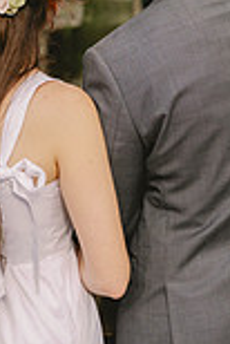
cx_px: 92
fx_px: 1119
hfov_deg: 11.7
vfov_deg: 17.3
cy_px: 49
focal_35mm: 117
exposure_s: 1/3200
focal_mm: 40
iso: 400
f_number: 3.2
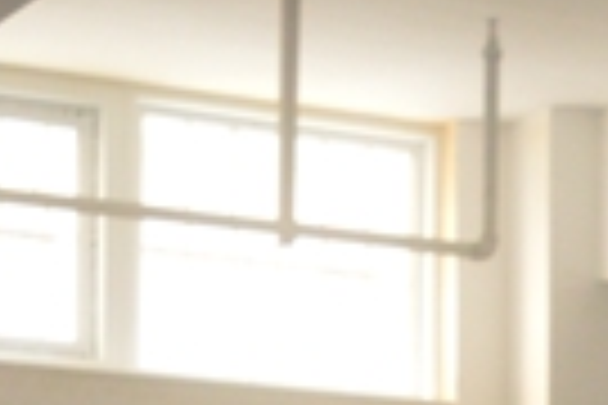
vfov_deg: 6.0
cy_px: 1177
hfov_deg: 9.1
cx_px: 1166
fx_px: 3597
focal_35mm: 213
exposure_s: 1/60
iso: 1600
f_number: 4
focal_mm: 24
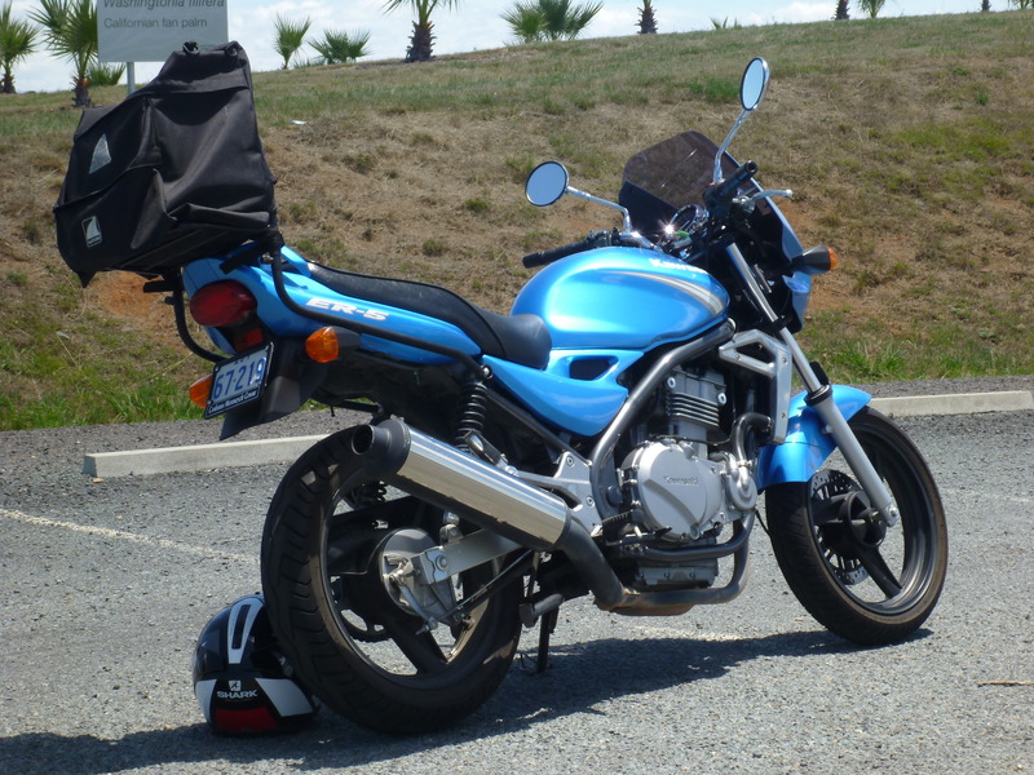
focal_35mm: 86
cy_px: 388
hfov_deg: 22.8
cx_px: 517
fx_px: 2569
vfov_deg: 17.2
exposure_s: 1/200
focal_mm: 15.3
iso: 100
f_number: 5.6
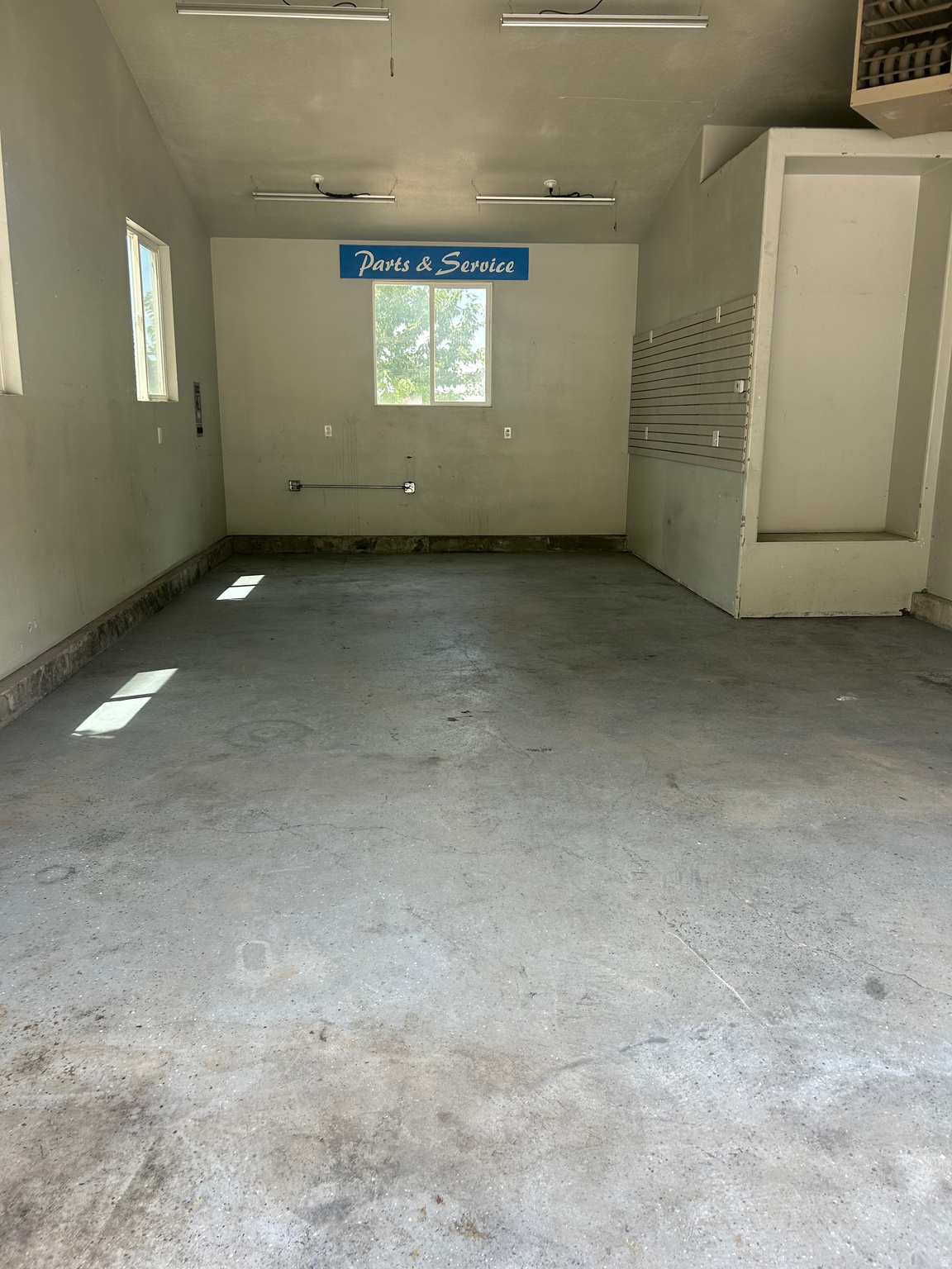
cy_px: 634
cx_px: 476
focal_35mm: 26
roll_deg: +0.3
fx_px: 953
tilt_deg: -11.4
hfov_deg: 53.1
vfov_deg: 67.3
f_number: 1.5
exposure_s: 1/404
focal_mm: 5.7
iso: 50
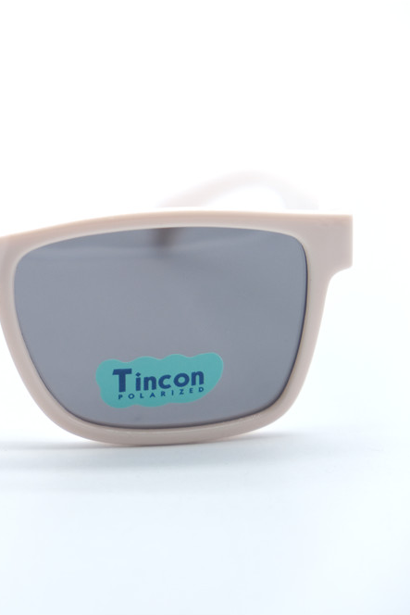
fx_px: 2134
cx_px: -40
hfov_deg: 10.8
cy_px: 308
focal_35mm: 125
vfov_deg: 16.4
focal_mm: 55
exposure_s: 1/1000
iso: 640
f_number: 4
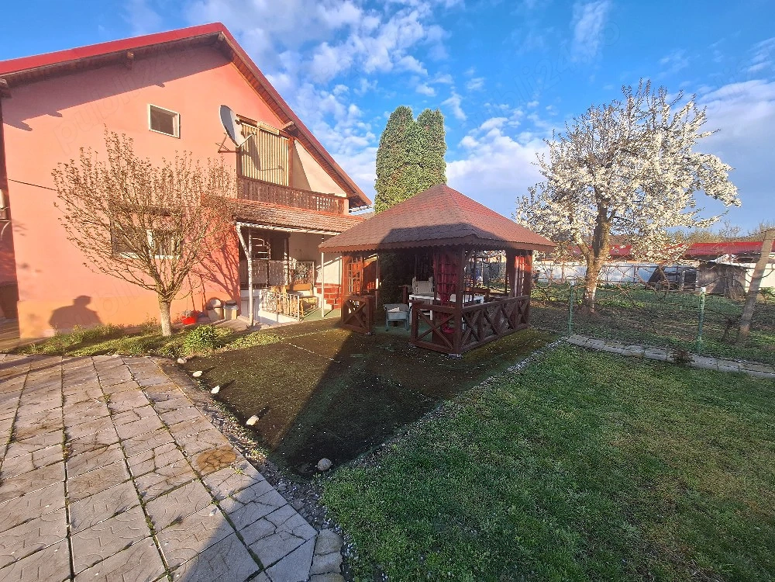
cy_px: 291
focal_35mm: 13
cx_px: 388
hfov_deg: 106.2
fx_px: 291
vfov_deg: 89.9
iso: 40
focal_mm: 1.74
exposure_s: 1/625
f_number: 2.2
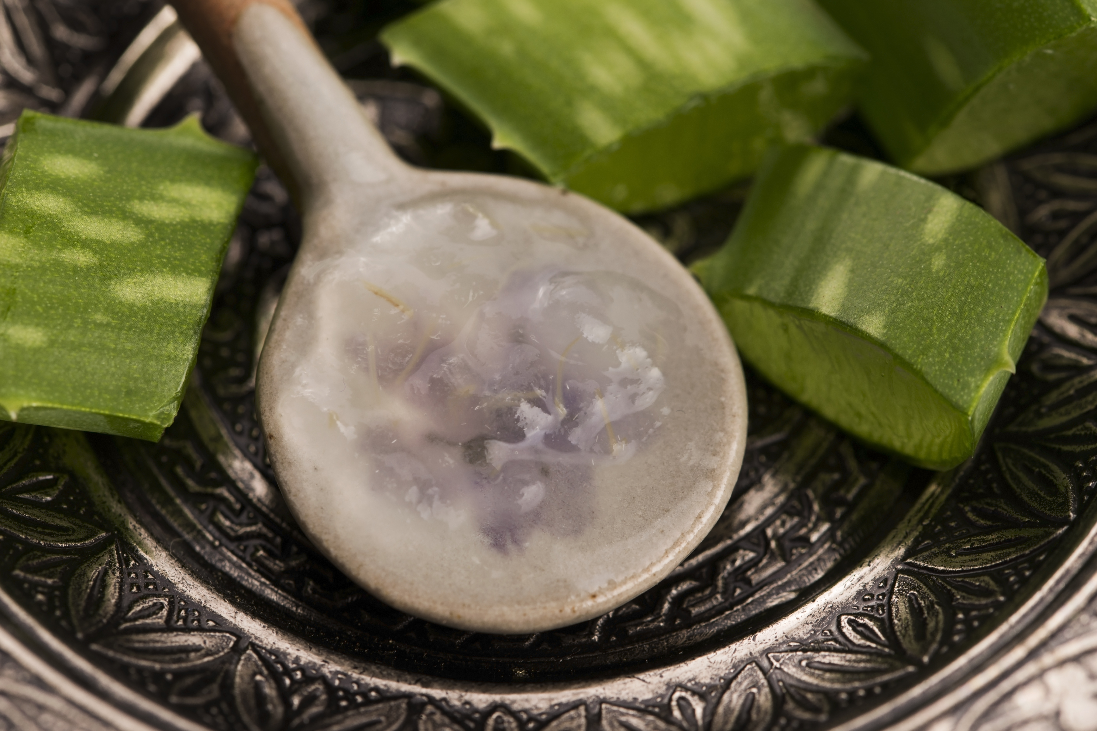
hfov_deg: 19.5
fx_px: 3199
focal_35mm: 105
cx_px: 548
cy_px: 366
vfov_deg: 13.0
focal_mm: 105
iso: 100
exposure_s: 1/30
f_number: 13
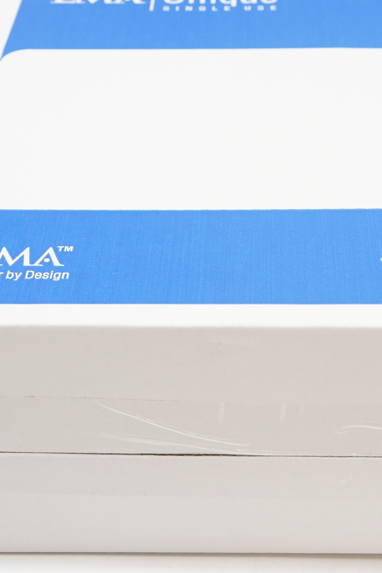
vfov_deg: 26.6
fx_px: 1210
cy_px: 256
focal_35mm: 76
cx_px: 274
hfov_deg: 17.9
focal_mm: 28
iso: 400
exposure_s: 1/50
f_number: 5.6
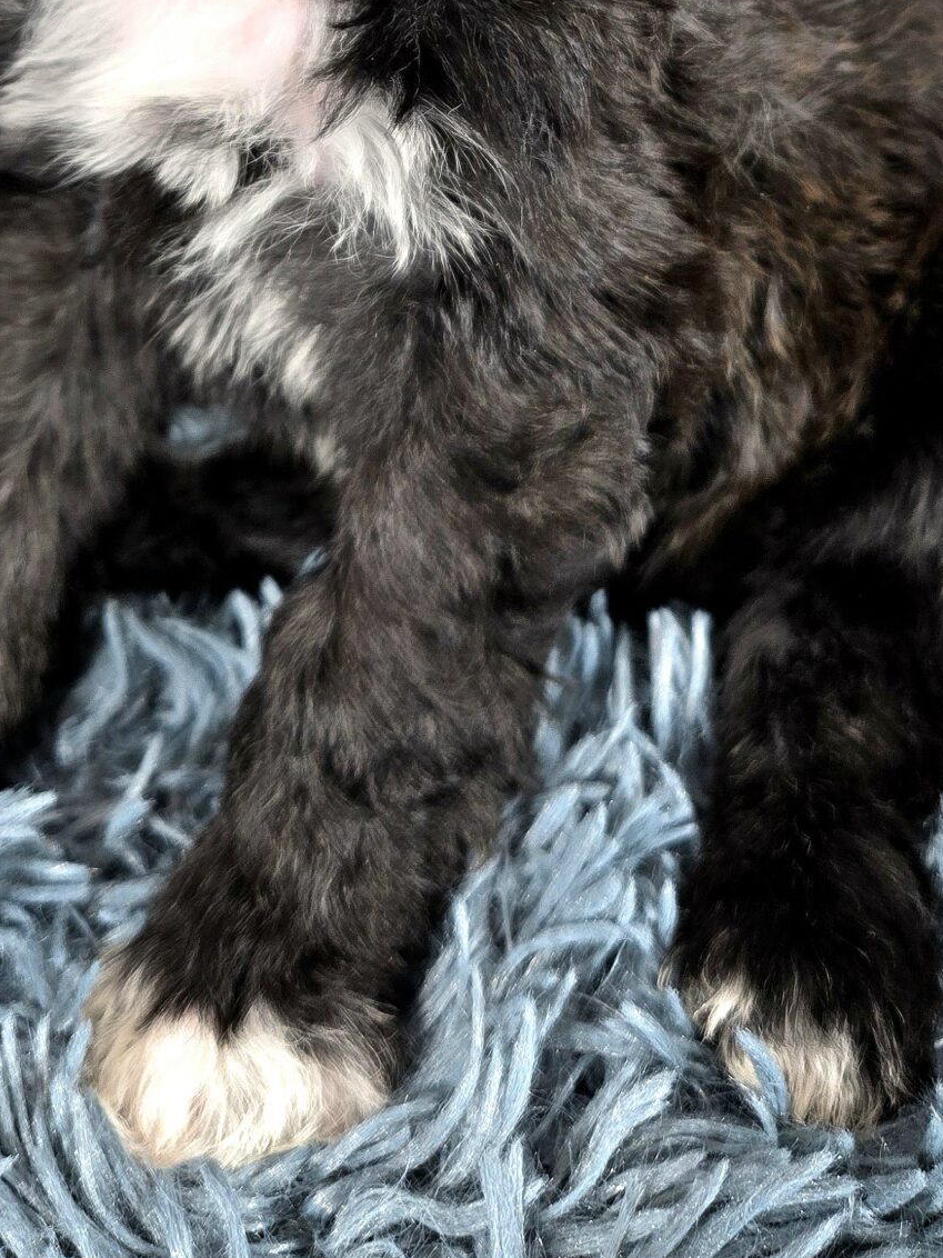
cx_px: 521
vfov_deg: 33.4
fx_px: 1889
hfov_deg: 28.0
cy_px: -23
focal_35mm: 52
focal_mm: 5.4
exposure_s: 1/120
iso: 80
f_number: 1.8
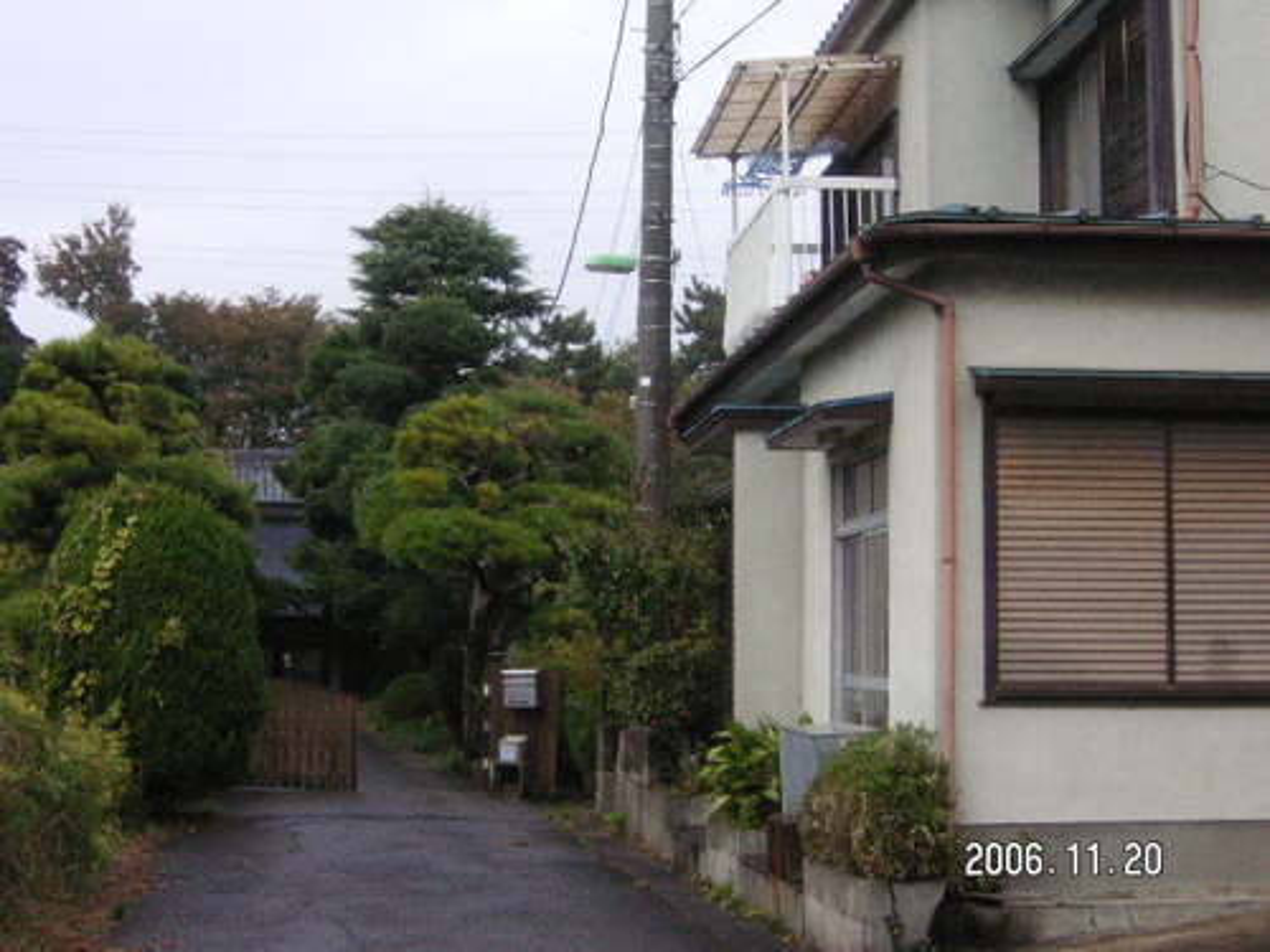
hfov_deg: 33.2
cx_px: 635
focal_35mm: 58
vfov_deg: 25.2
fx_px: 2128
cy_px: 476
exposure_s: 1/60
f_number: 3.7
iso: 160
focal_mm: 9.6
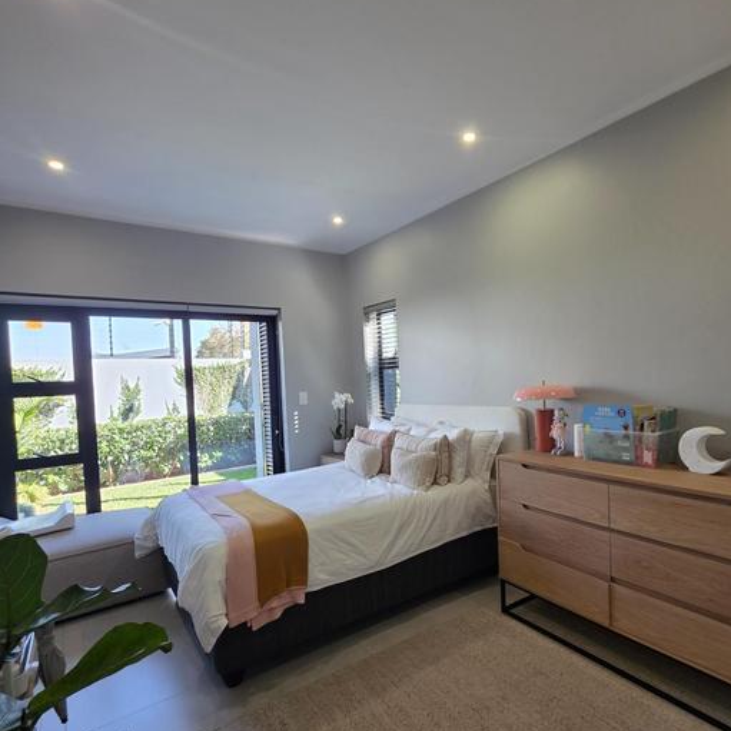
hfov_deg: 80.2
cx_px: 418
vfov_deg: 80.6
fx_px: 430
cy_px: 393
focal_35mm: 18
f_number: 1.9
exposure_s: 1/100
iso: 125
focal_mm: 2.2
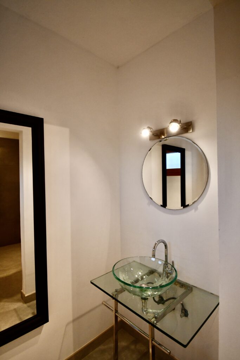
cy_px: 180
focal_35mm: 18
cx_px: 120
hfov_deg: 67.4
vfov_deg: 90.0
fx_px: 180
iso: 1000
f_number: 4.8
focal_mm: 12
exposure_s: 1/125
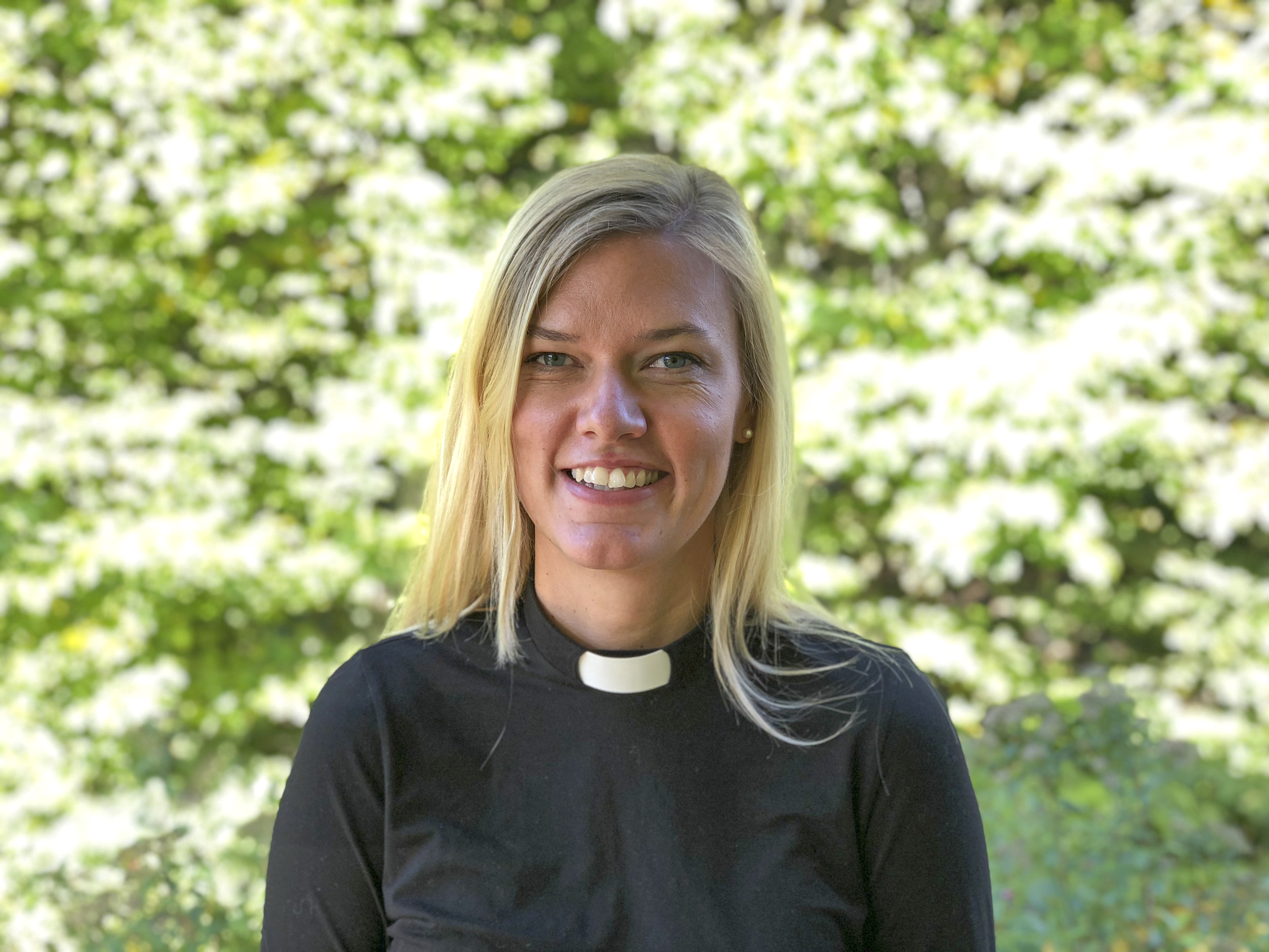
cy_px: 476
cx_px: 634
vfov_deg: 28.0
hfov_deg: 36.8
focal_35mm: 52
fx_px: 1906
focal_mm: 6
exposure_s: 1/50
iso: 25
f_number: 2.4
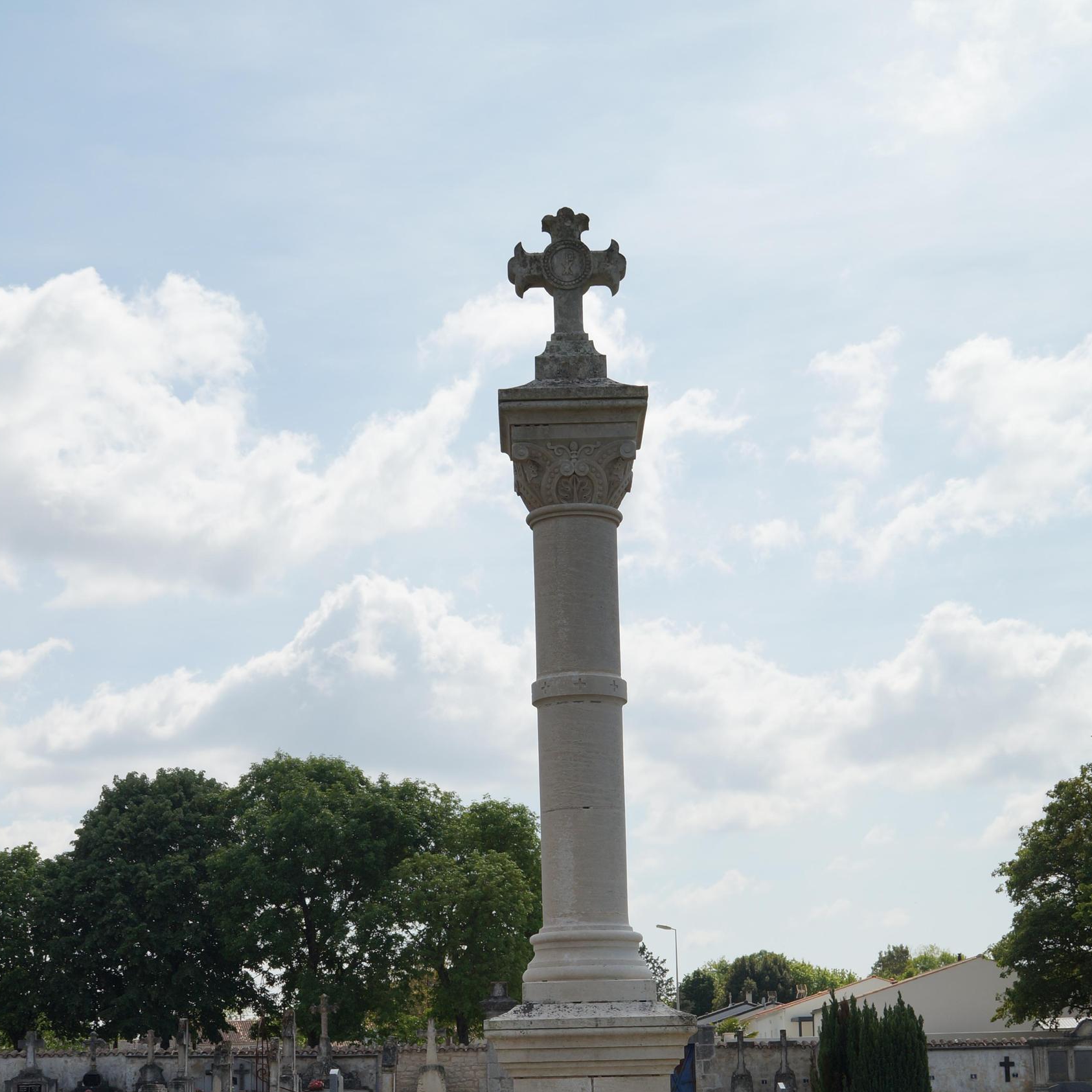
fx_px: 2070
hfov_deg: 29.6
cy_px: 818
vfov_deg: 29.1
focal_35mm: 58
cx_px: 543
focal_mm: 30
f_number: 8
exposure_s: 1/500
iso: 100
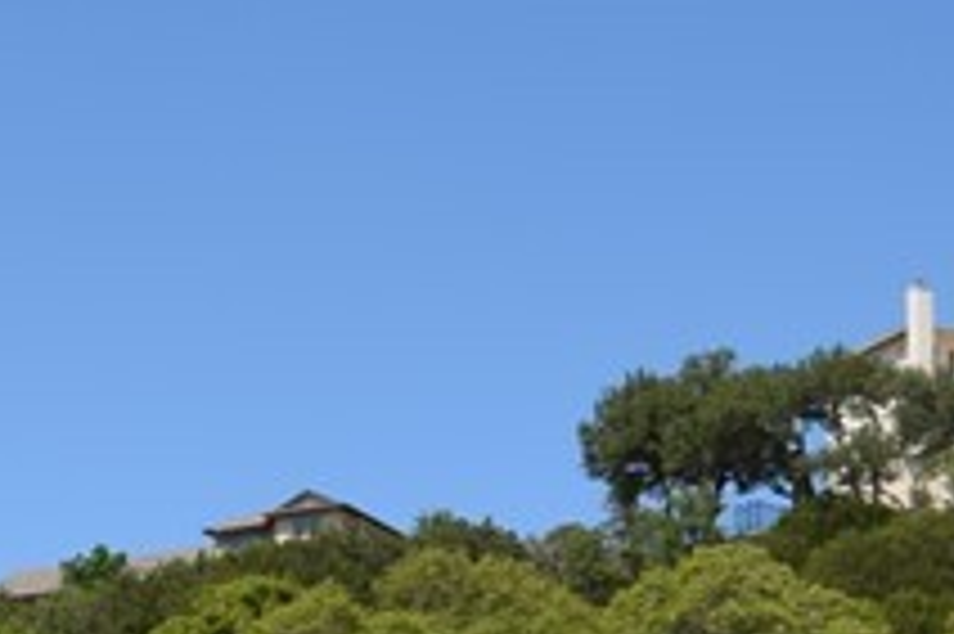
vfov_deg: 8.5
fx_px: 4078
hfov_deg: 13.1
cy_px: 1160
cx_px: -90
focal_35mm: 154
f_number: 10
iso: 200
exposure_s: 1/400
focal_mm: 20
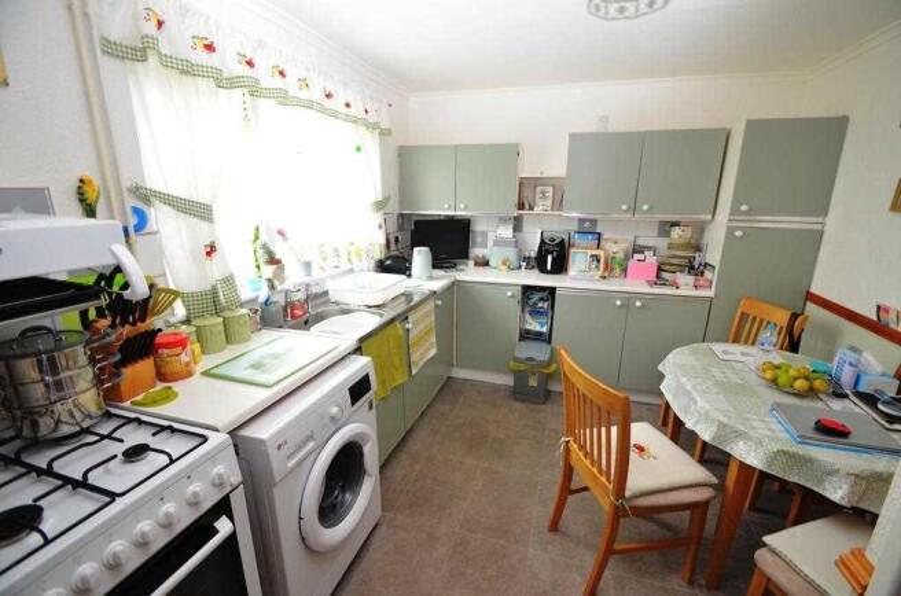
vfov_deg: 77.0
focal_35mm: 15
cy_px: 298
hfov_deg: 100.5
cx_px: 450
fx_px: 375
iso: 1400
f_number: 4
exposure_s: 1/60
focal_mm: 10
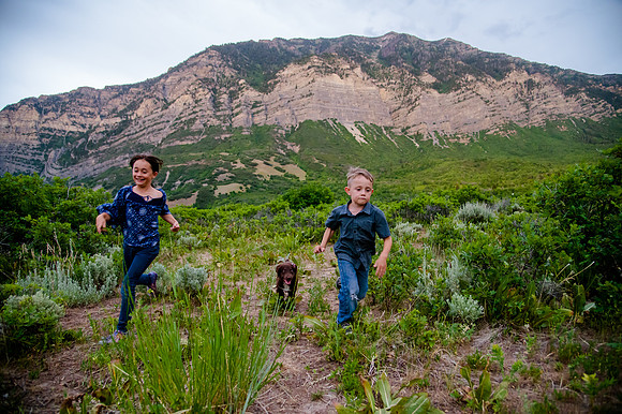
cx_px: 311
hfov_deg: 73.8
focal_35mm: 24
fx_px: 414
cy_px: 207
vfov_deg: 53.1
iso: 3200
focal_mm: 24
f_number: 4
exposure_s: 1/250
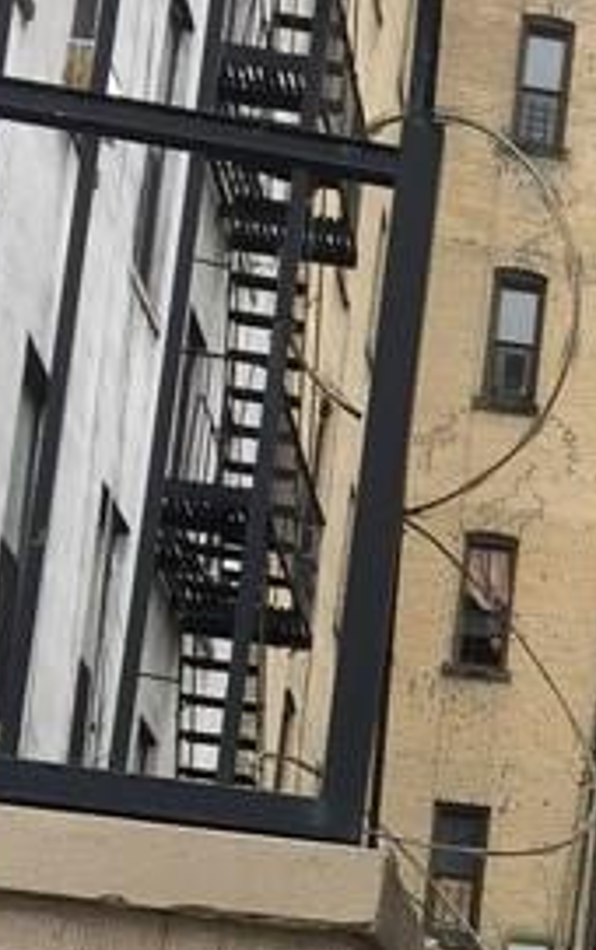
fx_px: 3007
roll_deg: -4.3
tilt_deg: +7.7
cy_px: 1227
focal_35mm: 116
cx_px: 1188
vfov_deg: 16.9
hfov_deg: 10.4
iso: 32
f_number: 2.2
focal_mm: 4.15
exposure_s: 1/121
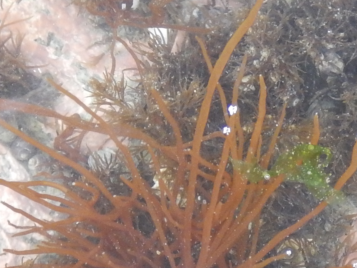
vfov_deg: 7.1
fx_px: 2114
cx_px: 376
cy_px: 407
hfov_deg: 9.6
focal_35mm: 205
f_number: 4.4
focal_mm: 10.1
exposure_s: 1/25
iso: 400
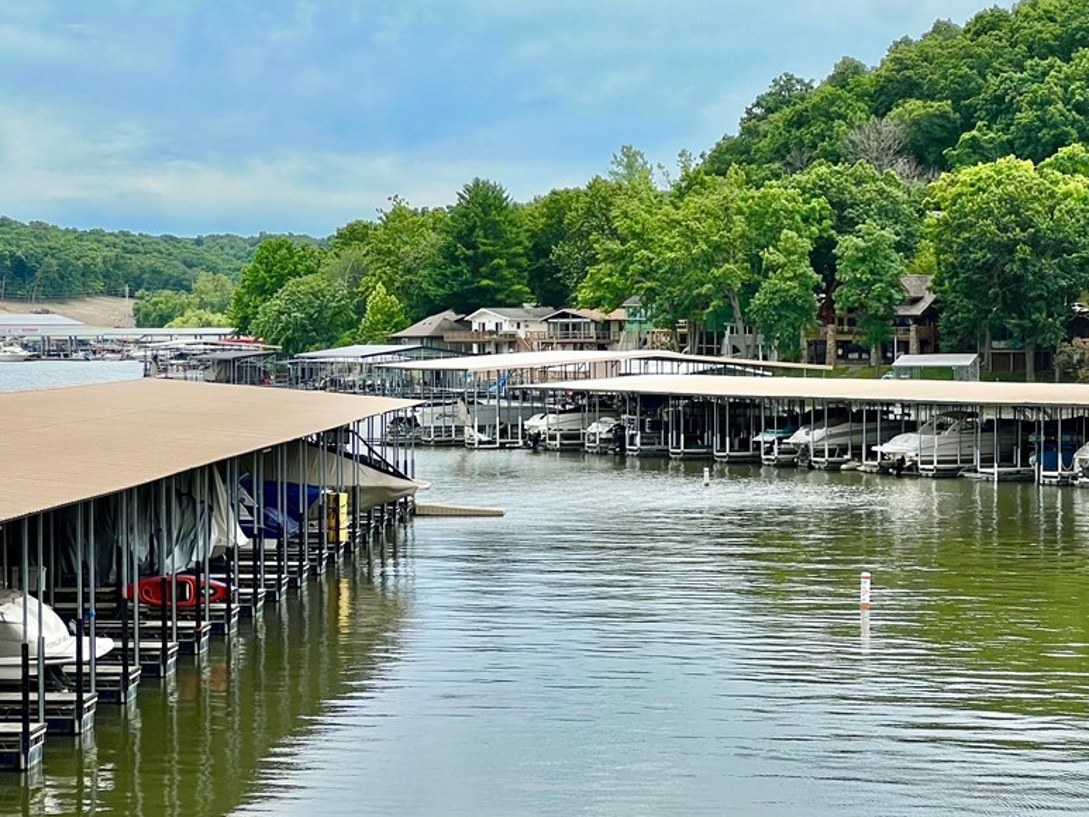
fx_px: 3209
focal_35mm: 102
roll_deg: -0.5
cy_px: 472
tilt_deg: -2.2
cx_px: 437
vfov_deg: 14.5
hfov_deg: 19.2
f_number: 2.8
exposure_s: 1/978
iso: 32
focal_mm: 9
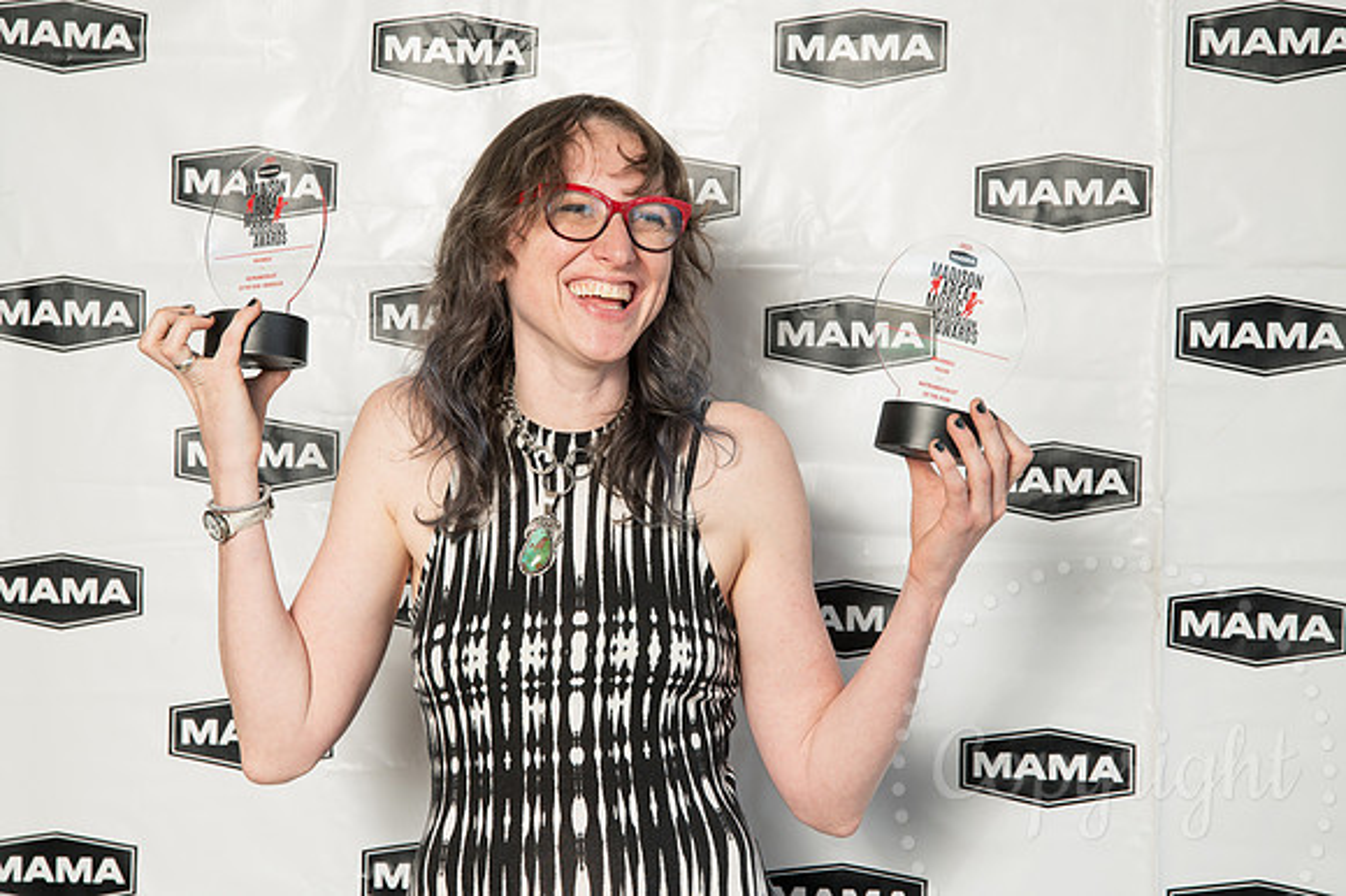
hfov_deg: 32.2
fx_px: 2335
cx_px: 676
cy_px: 448
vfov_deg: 21.7
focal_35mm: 62
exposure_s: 1/160
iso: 400
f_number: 6.3
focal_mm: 62
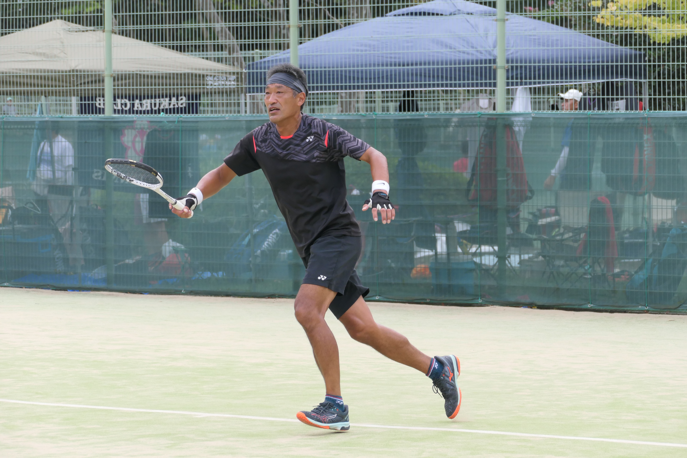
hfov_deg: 13.3
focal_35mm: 154
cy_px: 229
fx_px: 2939
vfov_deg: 8.9
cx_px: 344
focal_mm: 56.08
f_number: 3.9
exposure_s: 1/3200
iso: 640
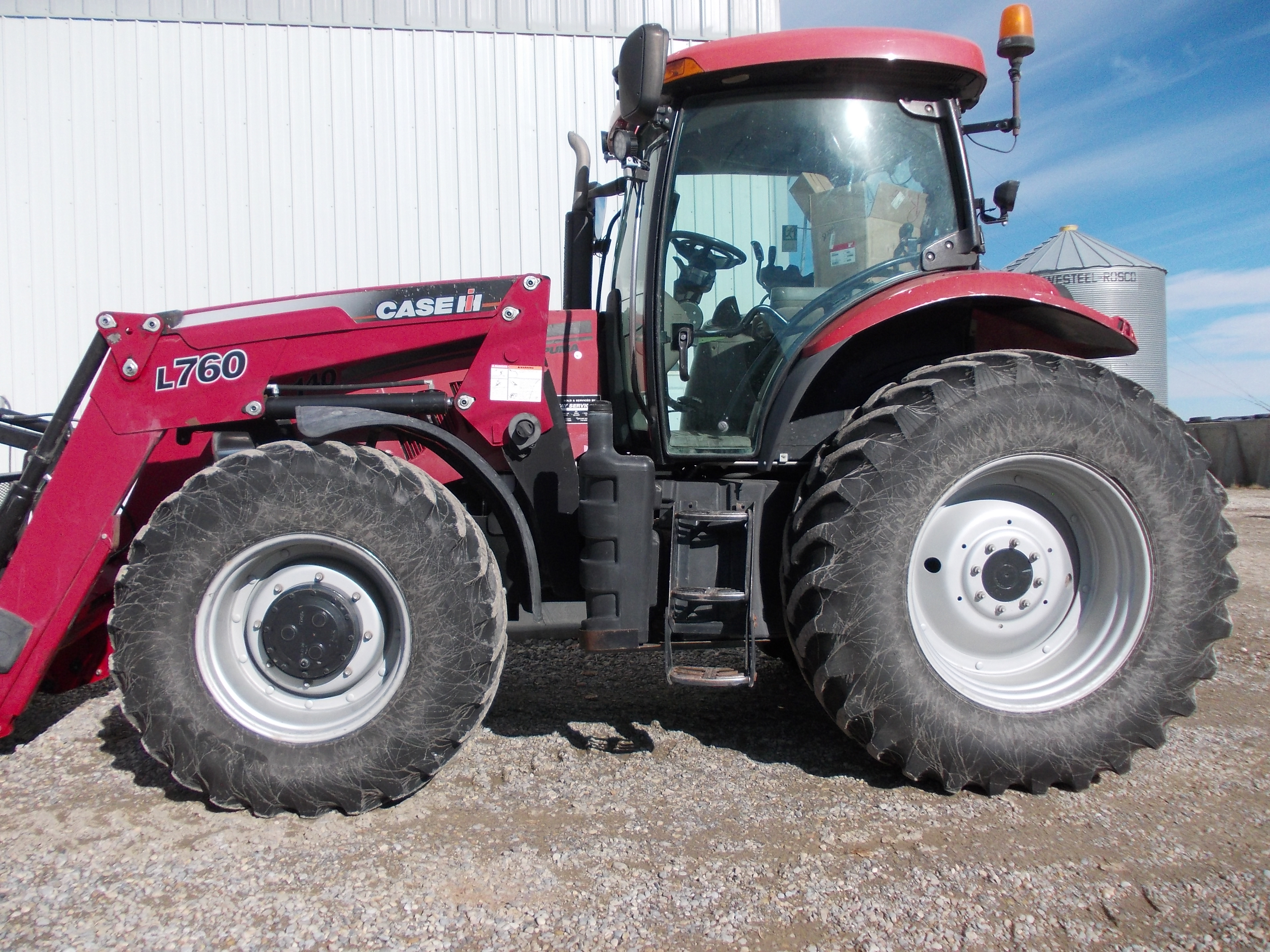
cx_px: 635
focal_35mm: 28
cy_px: 476
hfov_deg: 63.4
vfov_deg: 49.7
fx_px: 1027
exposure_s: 1/400
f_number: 5.4
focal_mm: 4
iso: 80
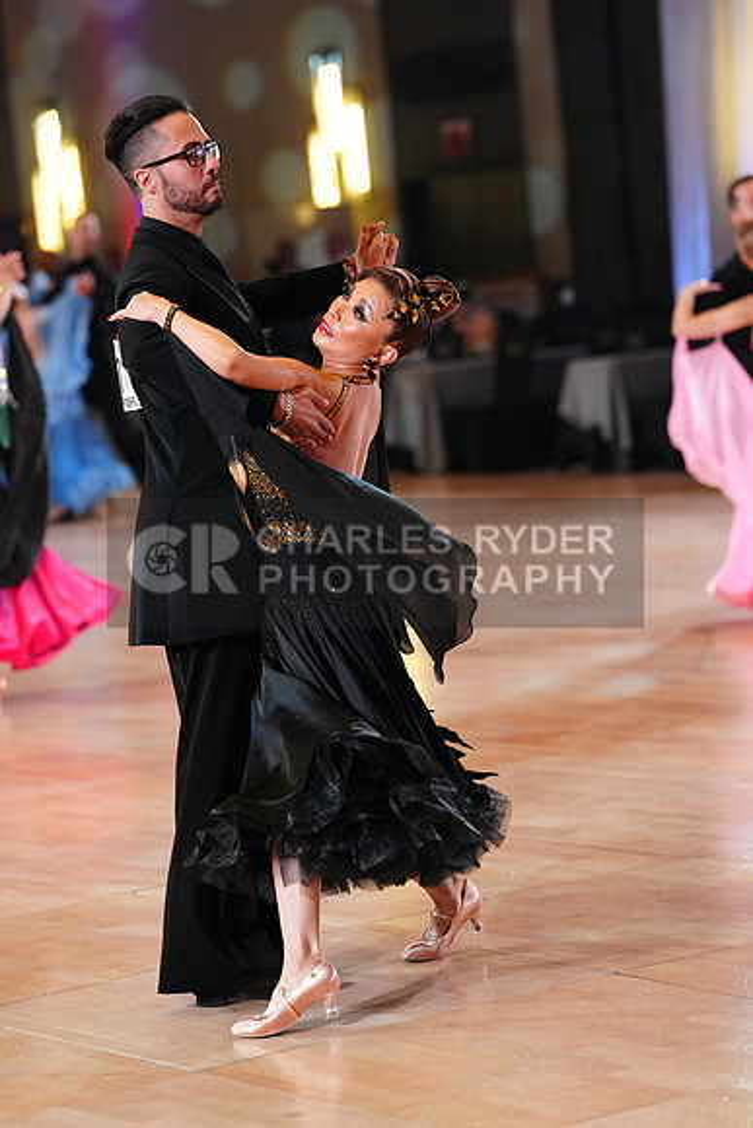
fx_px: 3919
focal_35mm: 125
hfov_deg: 11.0
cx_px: 376
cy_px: 564
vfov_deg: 16.4
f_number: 3.2
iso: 2500
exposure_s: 1/500
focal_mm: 125
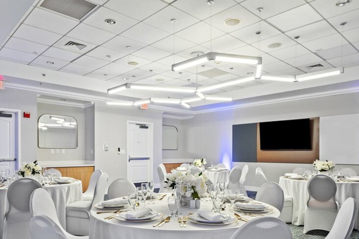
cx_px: 171
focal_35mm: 28
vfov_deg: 45.4
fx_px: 279
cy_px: 166
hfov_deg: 65.5
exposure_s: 1.3
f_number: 8
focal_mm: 19
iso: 200
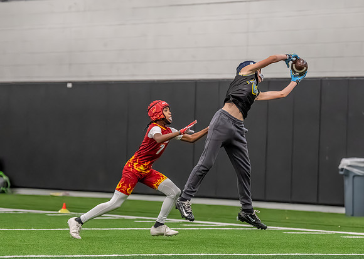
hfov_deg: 9.7
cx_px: 238
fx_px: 2146
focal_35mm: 208
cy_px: 125
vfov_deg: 6.9
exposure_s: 1/1000
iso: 6400
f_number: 2.8
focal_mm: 127
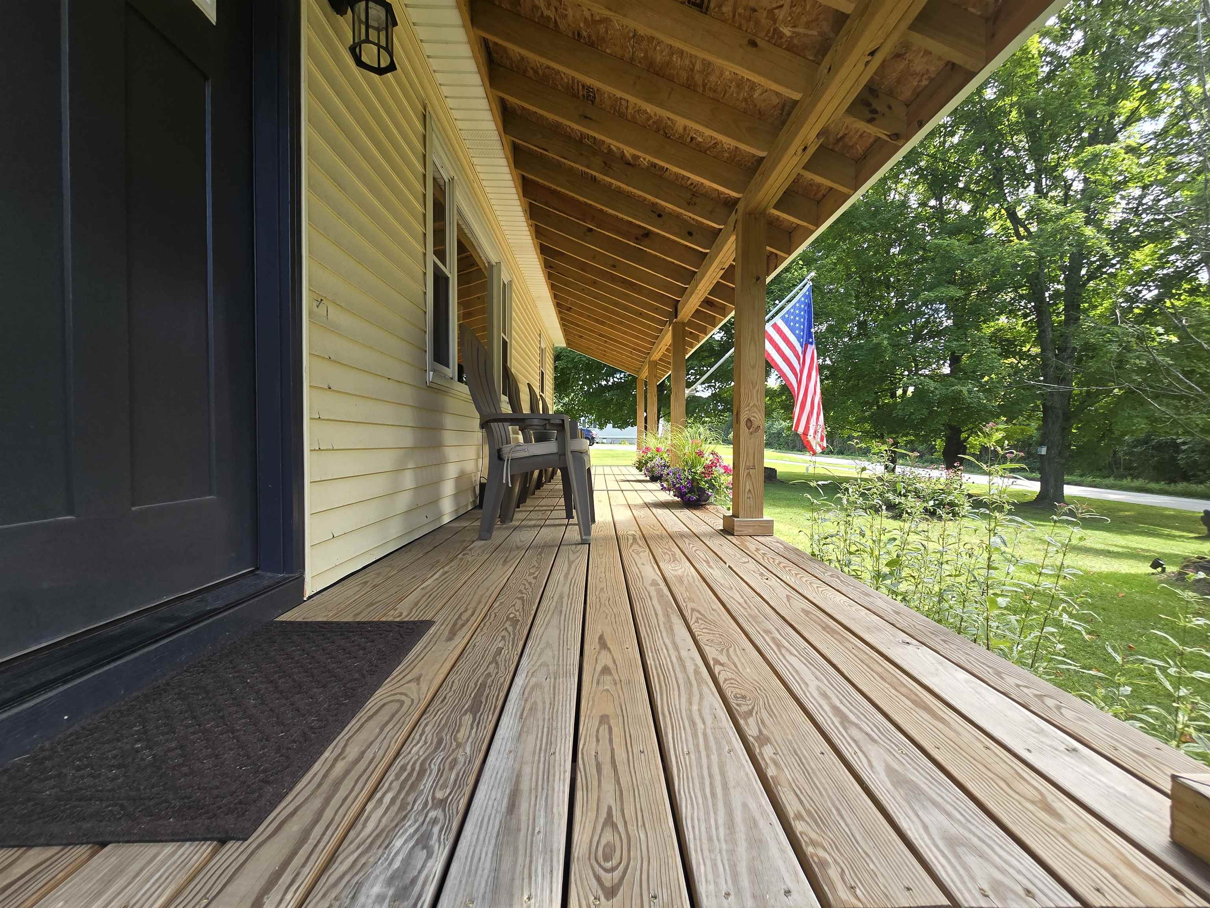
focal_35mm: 13
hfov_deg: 106.2
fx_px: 454
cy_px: 454
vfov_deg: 89.9
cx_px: 605
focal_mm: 2.2
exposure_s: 1/359
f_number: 2.2
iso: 100
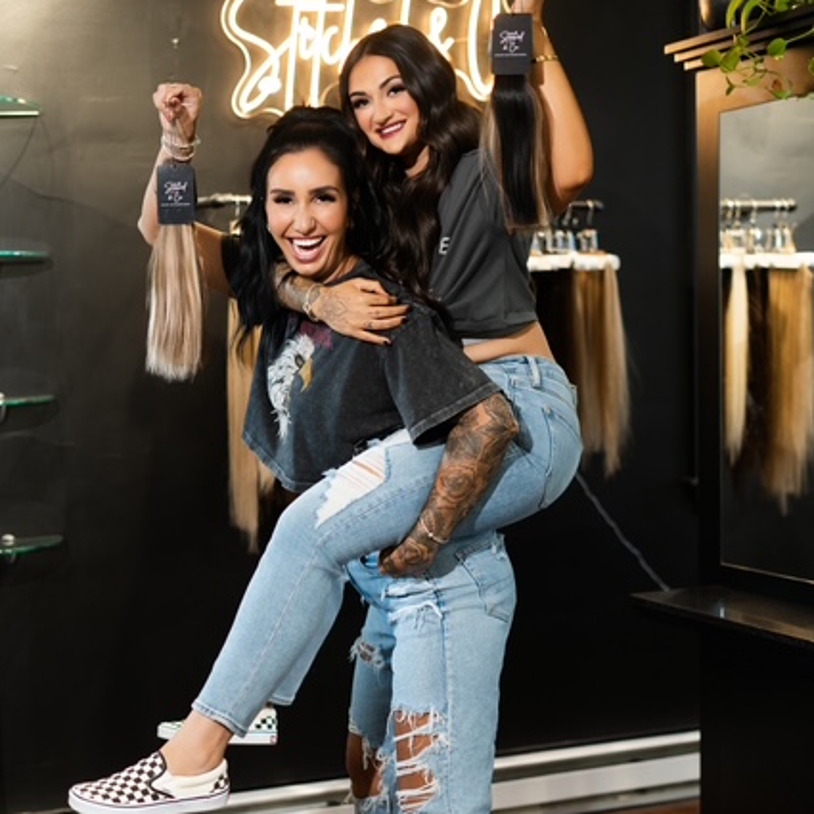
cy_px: 517
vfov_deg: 26.8
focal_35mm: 64
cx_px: 408
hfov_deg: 26.9
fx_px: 1703
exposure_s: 1/100
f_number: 1.8
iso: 100
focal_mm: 50
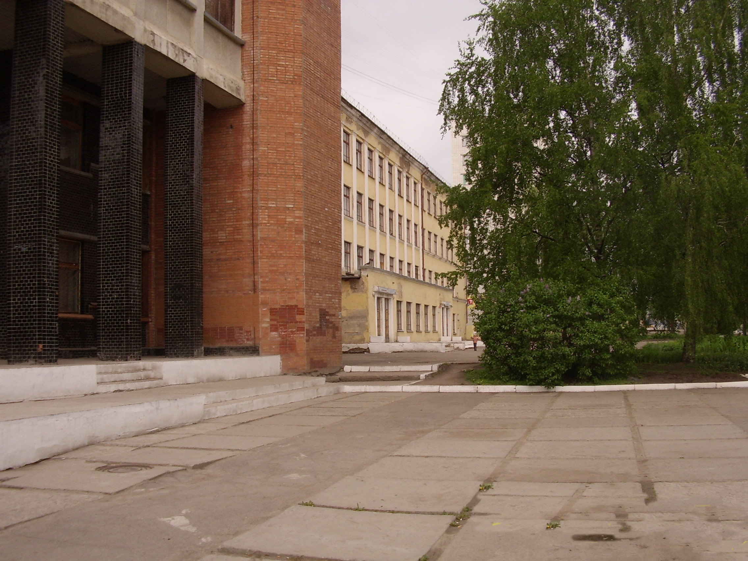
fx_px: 648
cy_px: 280
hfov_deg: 60.0
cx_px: 374
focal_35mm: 30
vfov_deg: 46.8
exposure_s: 1/420
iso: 71
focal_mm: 5.8
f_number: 4.1
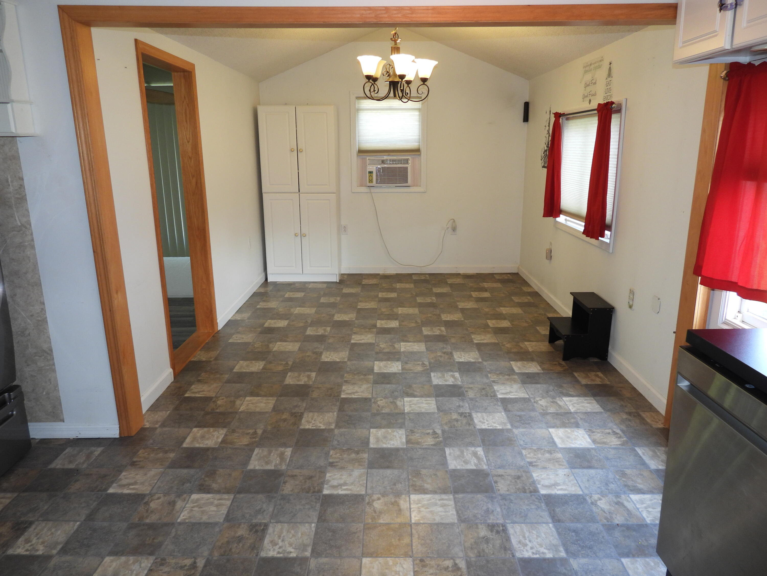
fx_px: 532
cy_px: 288
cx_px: 384
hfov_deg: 71.6
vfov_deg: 56.8
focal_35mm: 24
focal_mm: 4.3
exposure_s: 1/30
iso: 110
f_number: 2.8
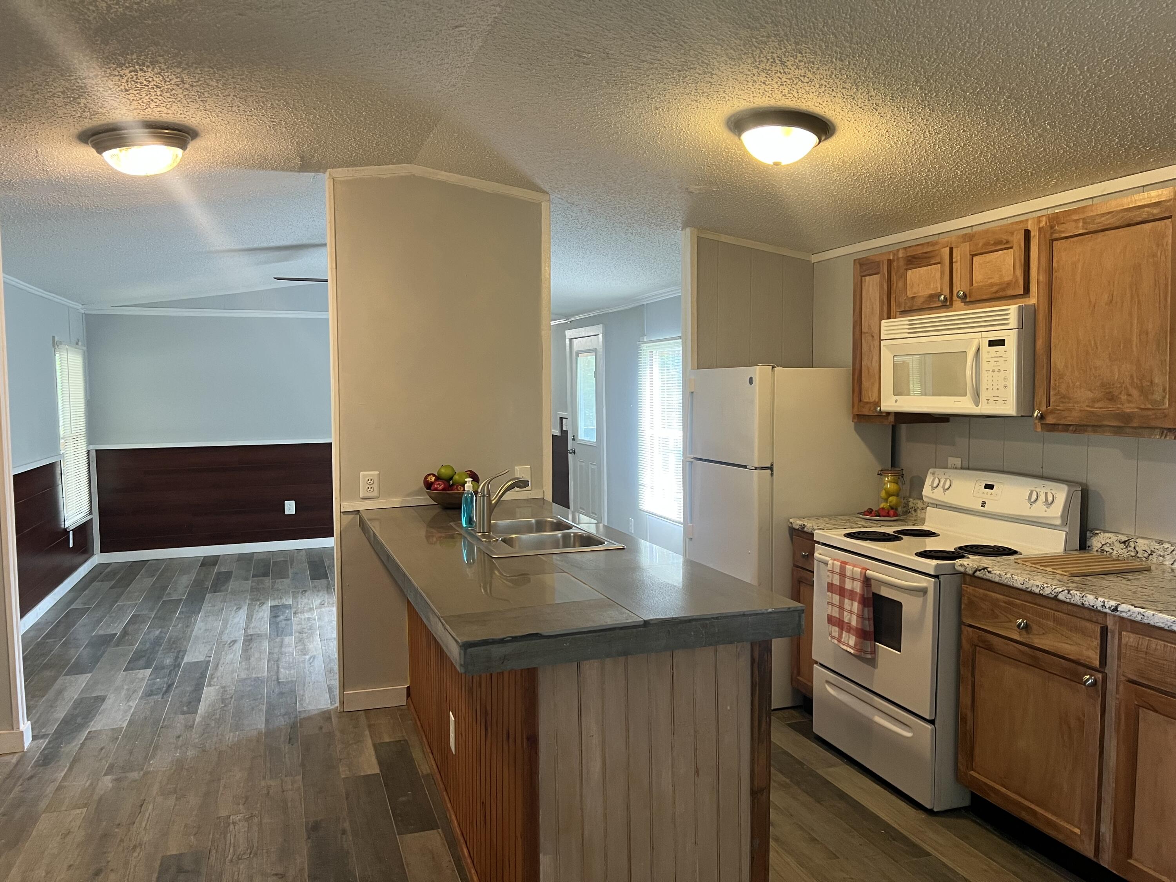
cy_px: 441
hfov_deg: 67.3
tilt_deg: -3.5
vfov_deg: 53.1
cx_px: 588
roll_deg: +1.0
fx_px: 883
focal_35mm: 26
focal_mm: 5.7
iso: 160
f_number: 1.5
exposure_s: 1/60
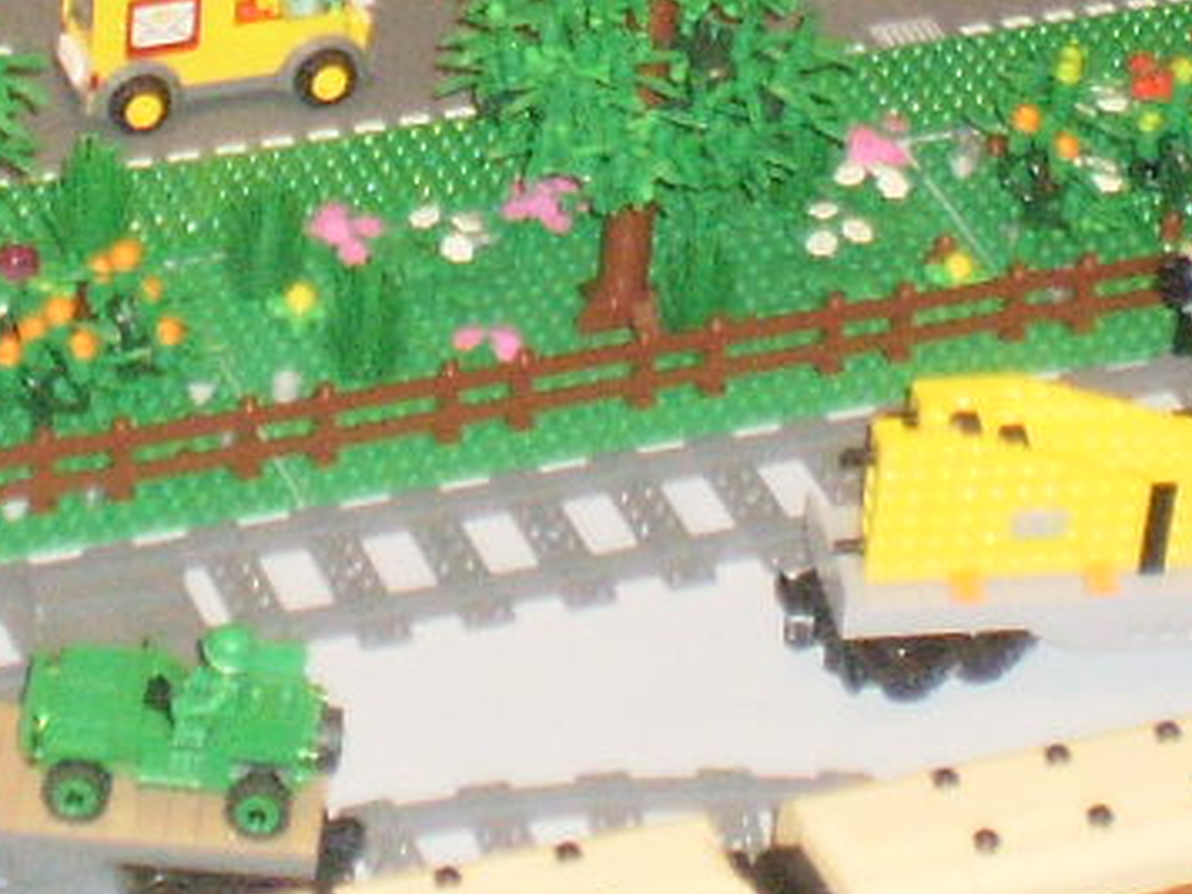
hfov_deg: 12.2
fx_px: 5578
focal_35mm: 162
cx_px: 650
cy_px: -700
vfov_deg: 8.8
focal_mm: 6.3
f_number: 3.1
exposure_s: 1/30
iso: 320
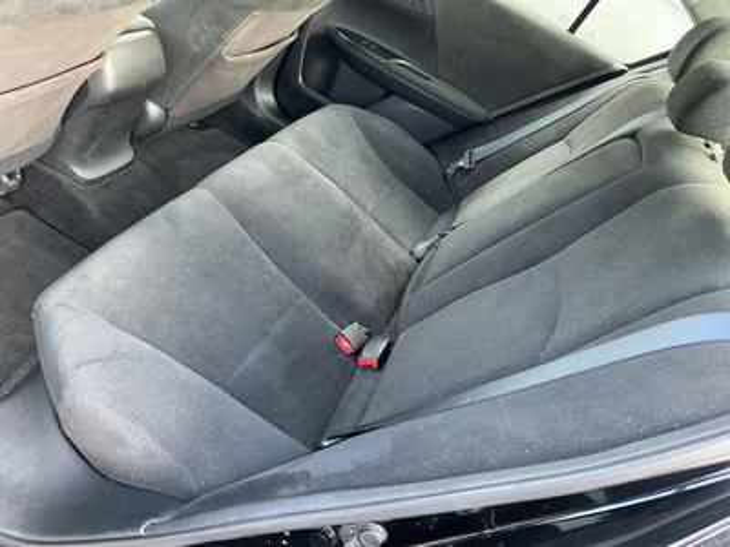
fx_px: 590
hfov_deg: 63.4
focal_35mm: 28
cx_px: 365
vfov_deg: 49.7
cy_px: 274
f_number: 1.8
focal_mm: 3
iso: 125
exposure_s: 1/60
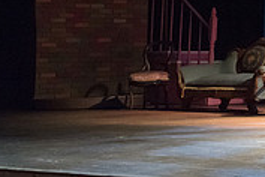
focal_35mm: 118
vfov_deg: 11.3
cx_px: 428
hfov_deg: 15.6
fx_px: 869
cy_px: -65
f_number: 4
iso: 3200
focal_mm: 36
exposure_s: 1/200
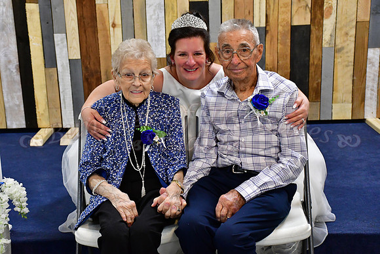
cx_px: 190
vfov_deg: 21.6
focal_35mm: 63
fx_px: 665
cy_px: 127
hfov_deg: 31.9
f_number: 4.5
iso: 3200
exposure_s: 1/80
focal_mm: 42
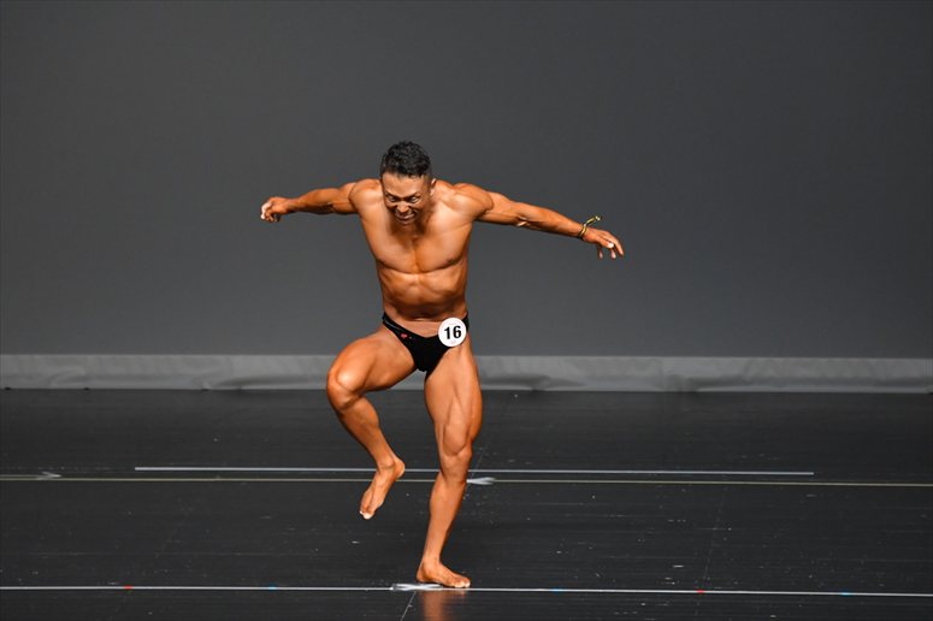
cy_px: 310
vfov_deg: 4.4
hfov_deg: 6.5
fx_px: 8160
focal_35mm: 315
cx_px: 466
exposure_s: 1/400
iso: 2500
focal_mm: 210
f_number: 5.6
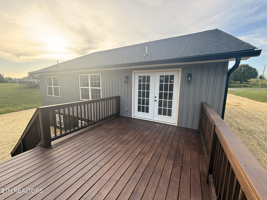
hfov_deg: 102.1
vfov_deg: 85.7
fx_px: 108
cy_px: 100
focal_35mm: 14
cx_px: 134
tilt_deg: -6.9
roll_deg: -1.2
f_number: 2.2
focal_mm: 2.22
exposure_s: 1/255
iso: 50
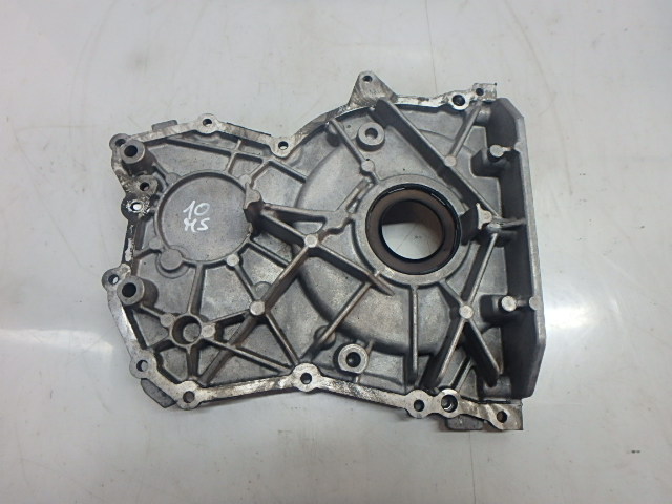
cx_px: 336
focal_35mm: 21
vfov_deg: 63.4
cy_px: 252
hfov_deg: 79.0
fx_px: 408
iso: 200
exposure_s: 1/30
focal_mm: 3.7
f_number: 3.5
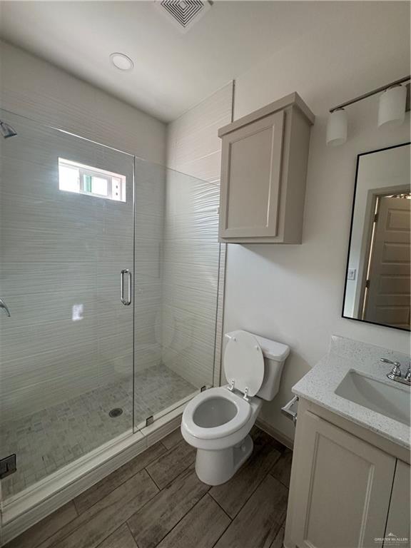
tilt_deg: -8.2
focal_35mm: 14
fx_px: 222
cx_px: 206
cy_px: 274
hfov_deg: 85.7
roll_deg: -2.1
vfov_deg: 102.1
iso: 250
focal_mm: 2.22
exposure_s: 1/99
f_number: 2.2
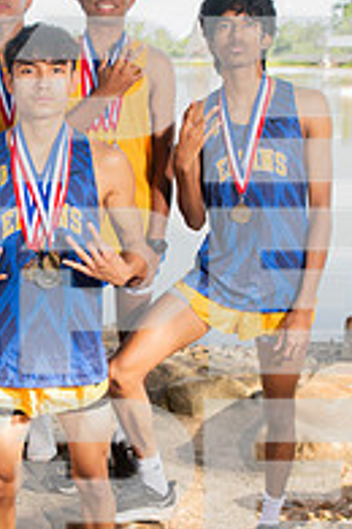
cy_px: 293
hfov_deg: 21.7
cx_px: -11
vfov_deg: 33.4
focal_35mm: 60
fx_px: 880
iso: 250
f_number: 4.5
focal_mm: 26
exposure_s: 1/400
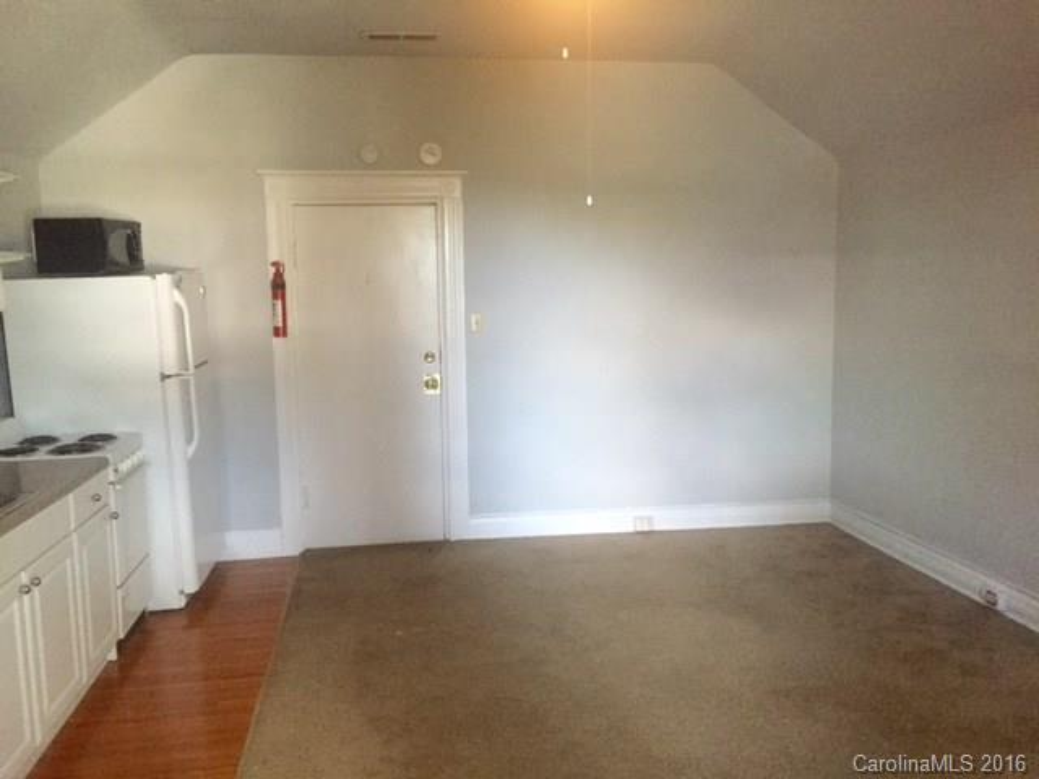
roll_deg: -0.1
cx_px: 520
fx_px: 870
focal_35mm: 29
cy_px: 390
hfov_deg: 61.7
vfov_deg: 48.2
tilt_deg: -7.5
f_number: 2.2
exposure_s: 1/30
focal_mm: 4.15
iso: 250
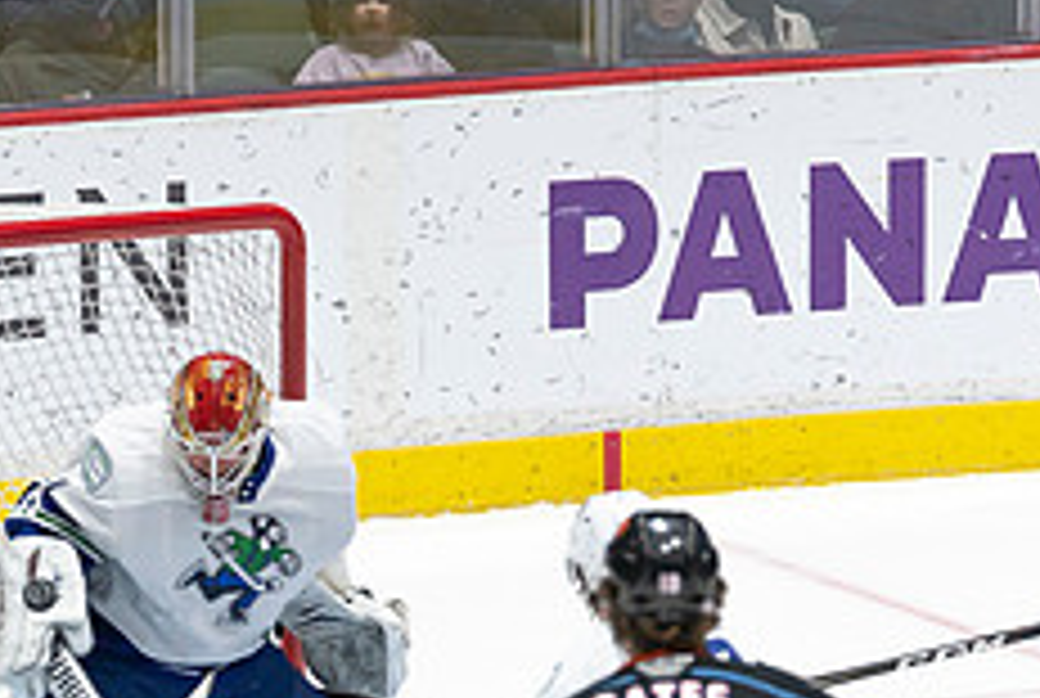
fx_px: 18872
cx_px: 485
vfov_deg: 2.1
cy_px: 668
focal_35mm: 652
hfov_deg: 3.2
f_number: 4
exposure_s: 1/640
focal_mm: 200
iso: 1600
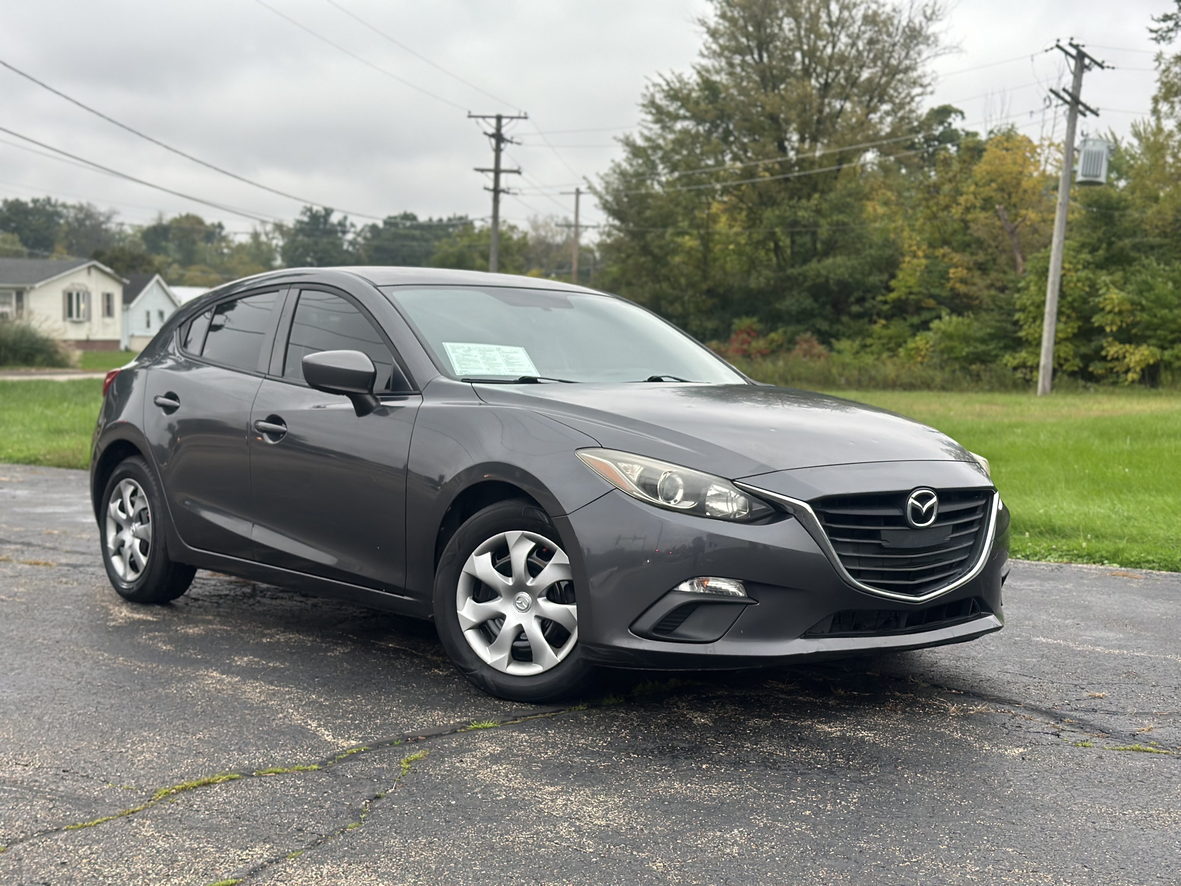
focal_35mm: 48
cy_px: 443
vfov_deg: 30.3
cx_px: 590
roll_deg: -1.2
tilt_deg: -4.0
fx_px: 1638
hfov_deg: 39.7
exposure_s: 1/60
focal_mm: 6.86
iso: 160
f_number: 1.78
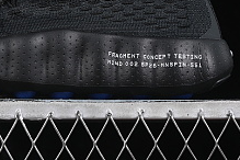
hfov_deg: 12.0
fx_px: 1140
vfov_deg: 8.0
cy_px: -15
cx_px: 57
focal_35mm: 171
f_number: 6.3
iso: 160
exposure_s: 1/60
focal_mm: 50
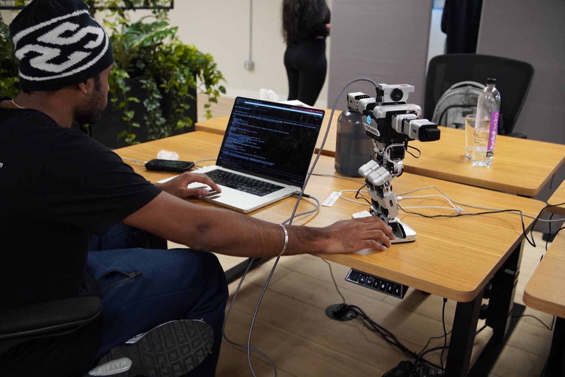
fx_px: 541
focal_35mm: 34
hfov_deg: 55.1
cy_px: 188
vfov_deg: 38.4
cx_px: 282
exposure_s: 1/160
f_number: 2.5
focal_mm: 23
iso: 1600
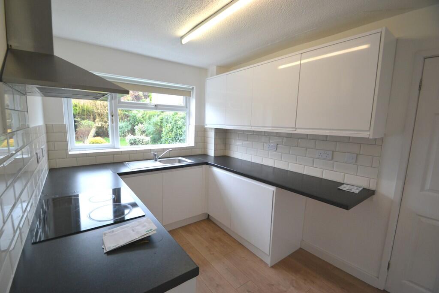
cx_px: 220
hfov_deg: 100.4
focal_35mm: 15
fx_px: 183
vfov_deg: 77.3
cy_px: 146
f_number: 3.5
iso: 720
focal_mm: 10
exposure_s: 1/60
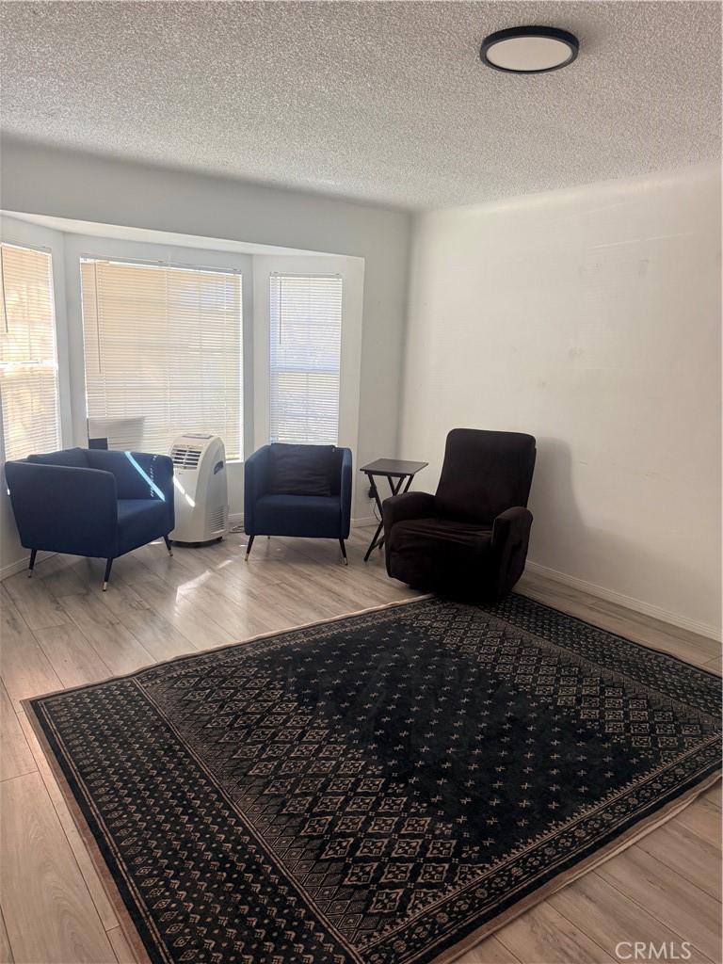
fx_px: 668
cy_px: 482
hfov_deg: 56.8
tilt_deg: -11.3
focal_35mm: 24
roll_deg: -3.0
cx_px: 362
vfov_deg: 71.6
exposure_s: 1/103
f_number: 1.78
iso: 200
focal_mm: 6.76
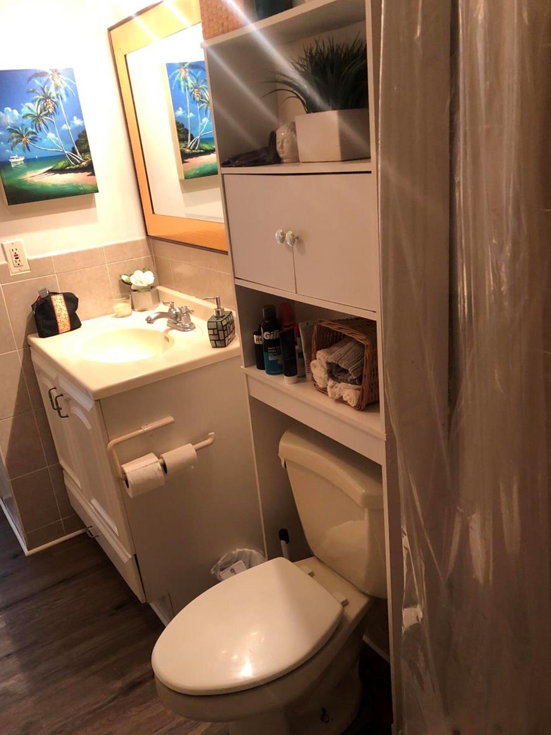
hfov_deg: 48.2
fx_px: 616
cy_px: 372
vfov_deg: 61.7
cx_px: 270
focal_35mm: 29
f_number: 1.8
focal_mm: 4
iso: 64
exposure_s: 1/15
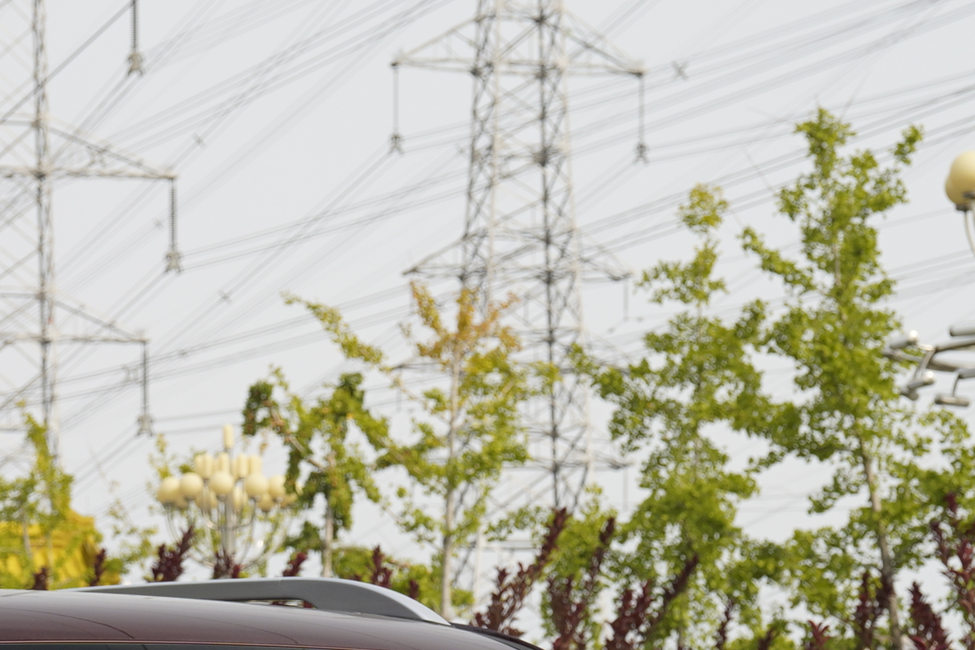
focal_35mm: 172
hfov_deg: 11.9
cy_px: 1216
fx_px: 4658
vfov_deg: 7.7
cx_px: 276
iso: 100
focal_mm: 43
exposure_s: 1/200
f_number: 5.6
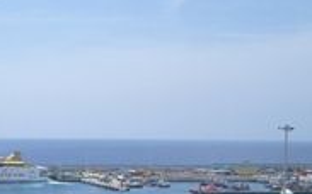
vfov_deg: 14.2
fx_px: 773
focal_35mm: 91
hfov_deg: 21.9
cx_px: -7
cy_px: 170
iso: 80
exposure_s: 1/1000
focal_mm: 5.8
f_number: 4.3
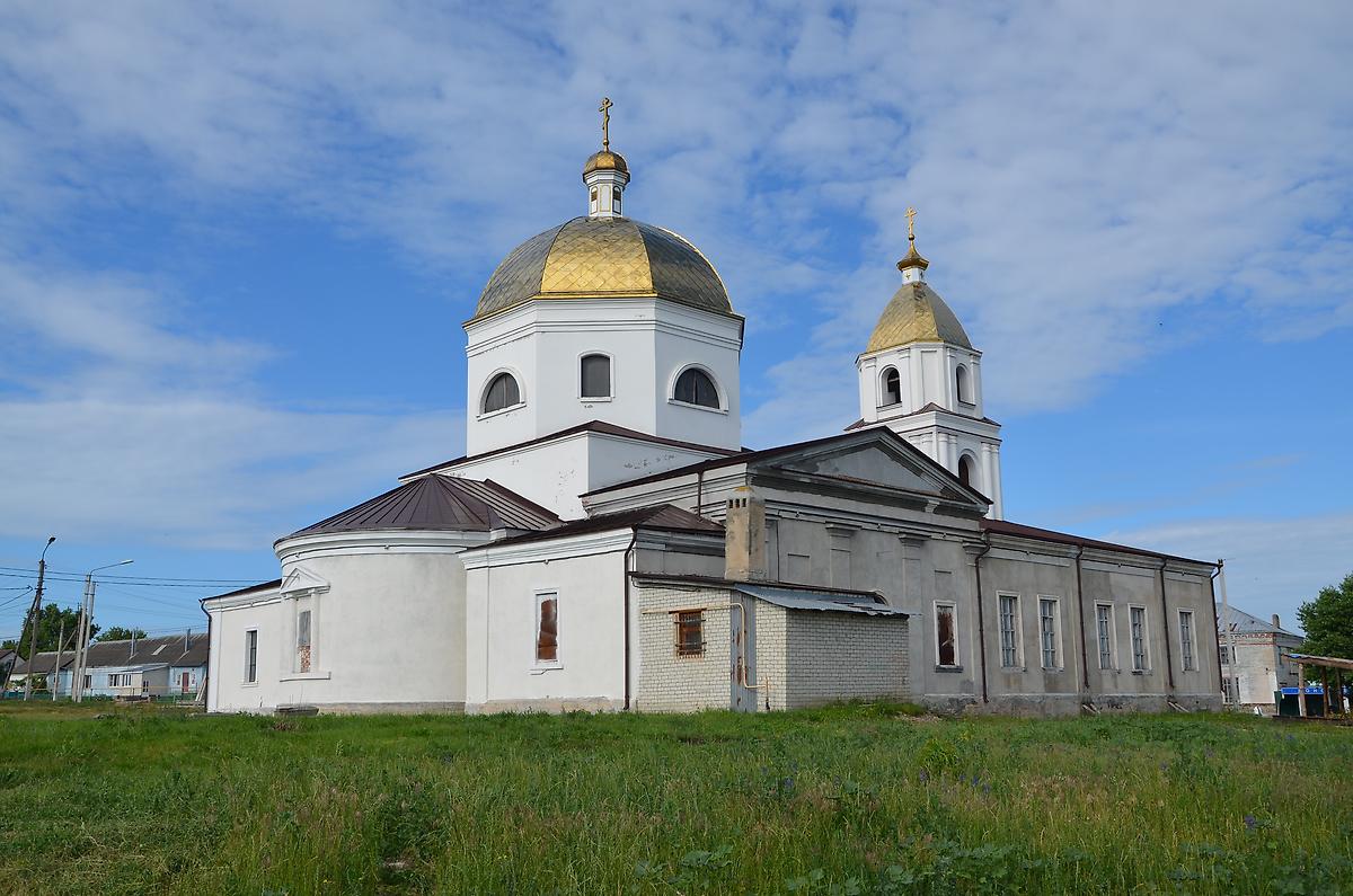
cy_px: 448
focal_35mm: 36
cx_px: 676
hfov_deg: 53.2
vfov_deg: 36.7
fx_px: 1350
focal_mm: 24
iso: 100
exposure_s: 1/320
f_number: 9
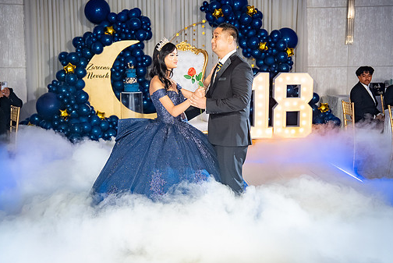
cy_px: 119
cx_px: 198
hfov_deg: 42.7
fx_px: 503
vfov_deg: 29.3
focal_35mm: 46
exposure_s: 1/160
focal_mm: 40
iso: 800
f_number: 4
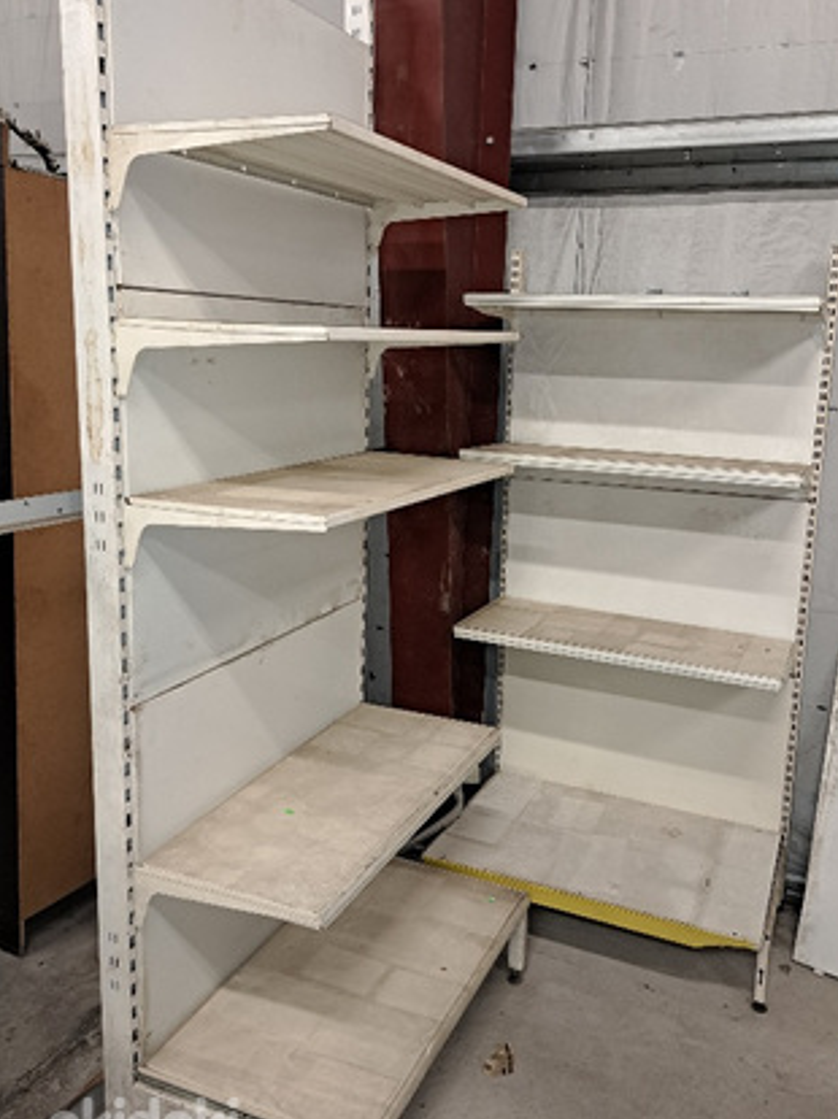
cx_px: 477
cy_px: 541
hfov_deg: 48.0
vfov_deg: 61.7
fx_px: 937
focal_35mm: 29
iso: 250
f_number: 1.8
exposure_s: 1/33
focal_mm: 5.23
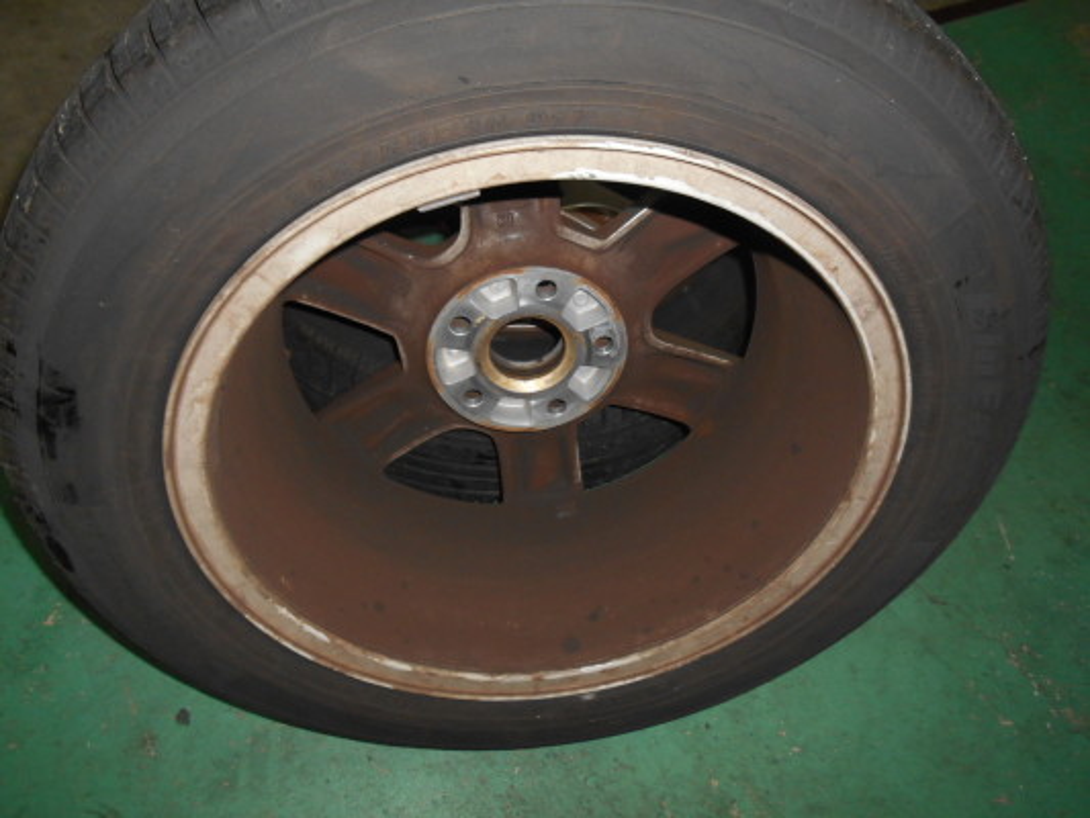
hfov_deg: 67.3
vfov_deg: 53.1
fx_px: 819
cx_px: 545
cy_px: 409
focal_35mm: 26
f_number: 3.4
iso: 200
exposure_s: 1/25
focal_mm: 4.7
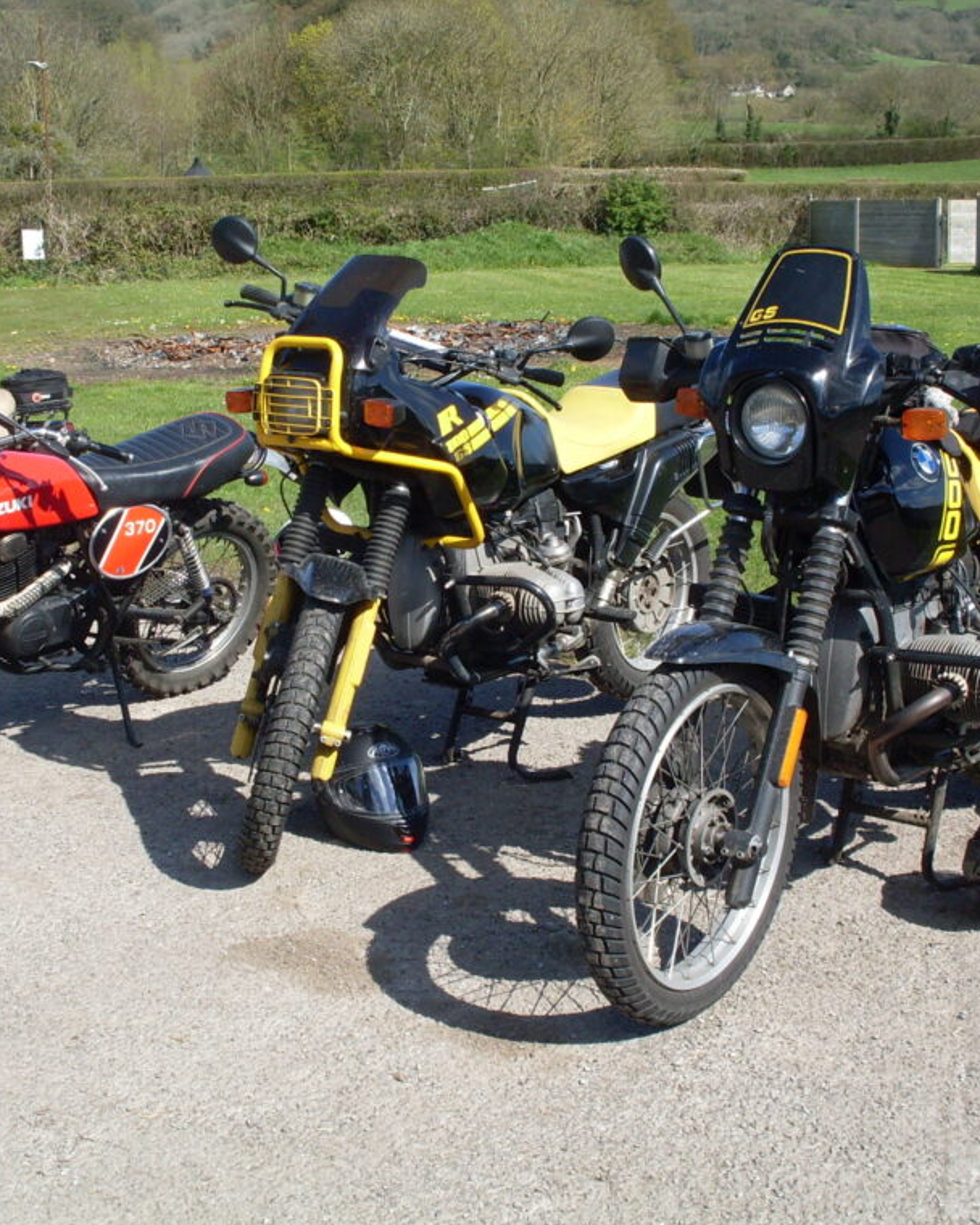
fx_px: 1813
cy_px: 612
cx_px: 475
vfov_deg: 37.3
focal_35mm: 50
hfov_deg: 30.3
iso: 80
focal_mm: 6.3
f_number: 8.4
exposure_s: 1/180
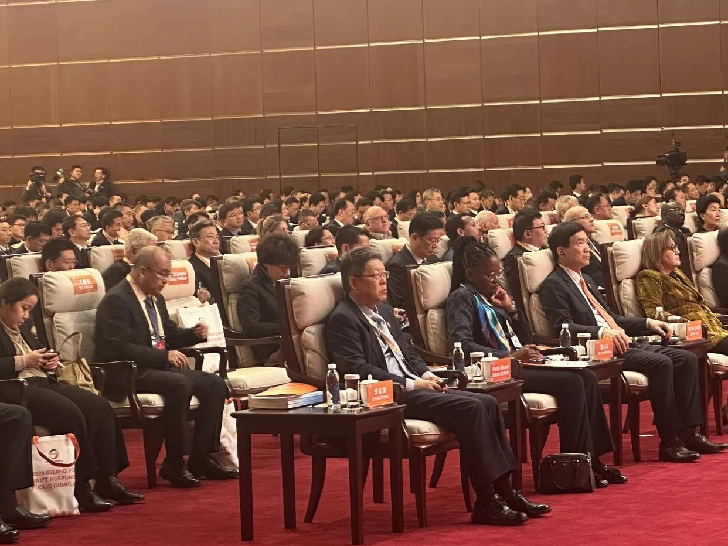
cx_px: 546
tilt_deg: -0.3
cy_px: 181
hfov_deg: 16.5
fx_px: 2503
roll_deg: +2.4
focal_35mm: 119
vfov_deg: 12.4
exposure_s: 1/60
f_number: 2.8
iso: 320
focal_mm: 9
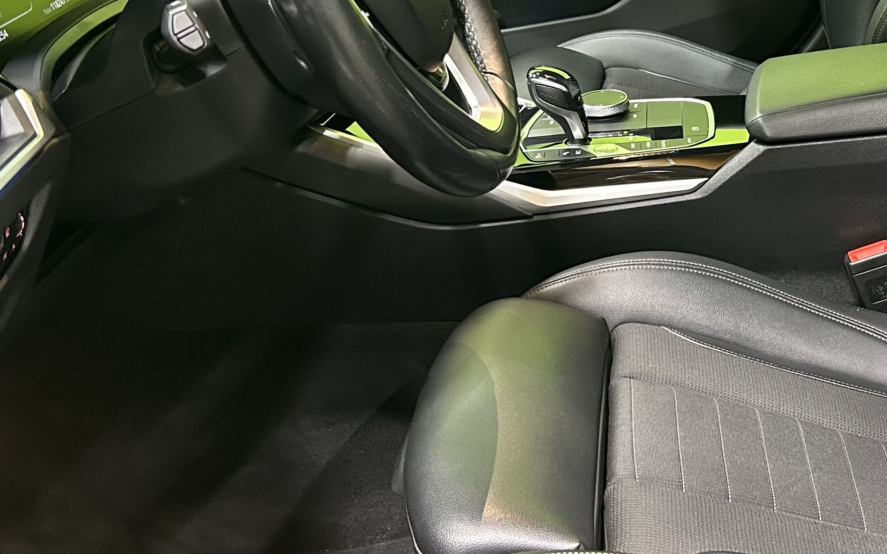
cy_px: 84
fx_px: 1305
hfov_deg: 36.7
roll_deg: +2.9
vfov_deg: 23.5
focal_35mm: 54
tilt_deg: -18.7
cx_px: 661
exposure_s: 1/49
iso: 500
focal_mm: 5.7
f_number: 1.5
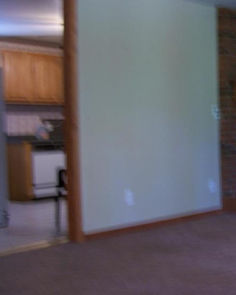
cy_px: 167
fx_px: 568
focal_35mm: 65
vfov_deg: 29.1
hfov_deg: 22.0
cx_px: 268
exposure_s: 1/2
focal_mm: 5.85
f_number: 2.8
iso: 64
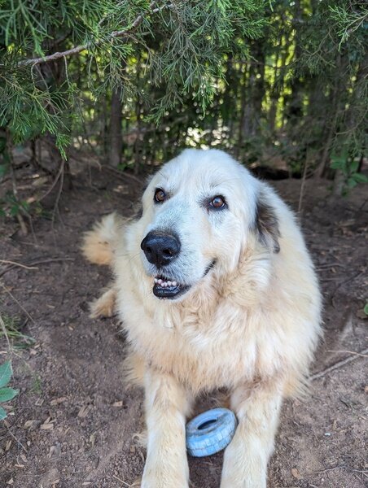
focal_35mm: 24
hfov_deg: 57.0
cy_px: 244
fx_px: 339
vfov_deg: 71.5
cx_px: 184
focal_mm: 6.81
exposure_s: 1/544
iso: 305
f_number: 1.85
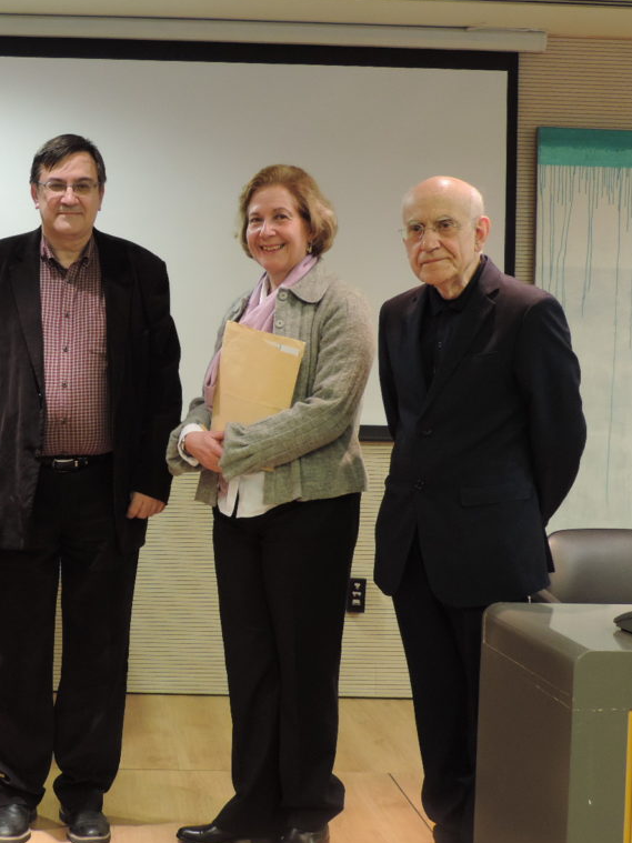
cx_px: 107
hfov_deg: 24.7
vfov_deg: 33.2
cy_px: 422
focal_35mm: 58
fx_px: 1412
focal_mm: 7.6
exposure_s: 1/13
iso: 400
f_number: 3.4
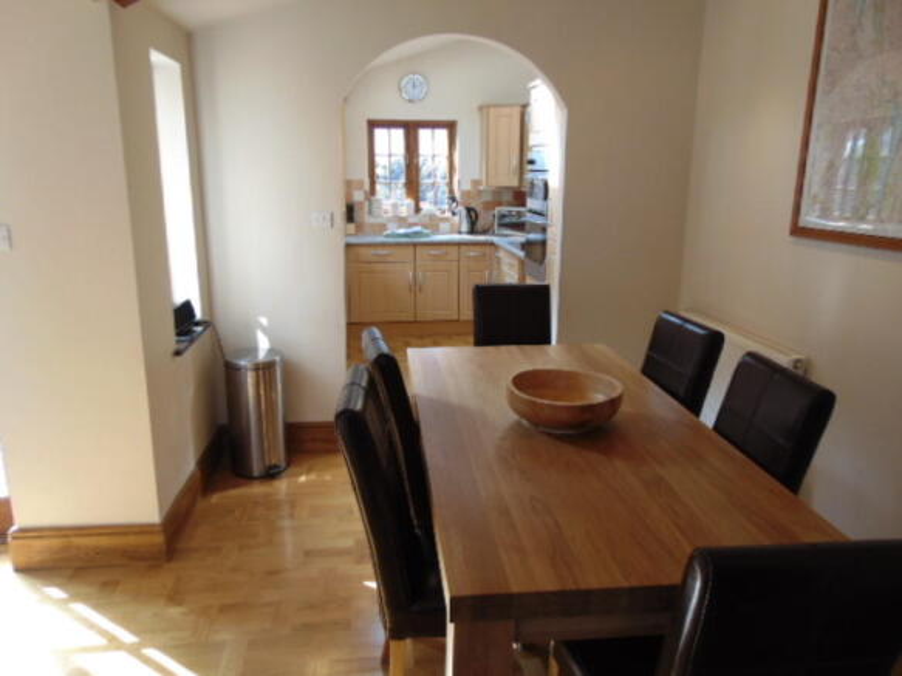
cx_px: 451
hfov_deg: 69.4
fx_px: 651
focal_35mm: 25
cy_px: 338
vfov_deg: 54.9
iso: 80
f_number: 3
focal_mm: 4.5
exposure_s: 1/40
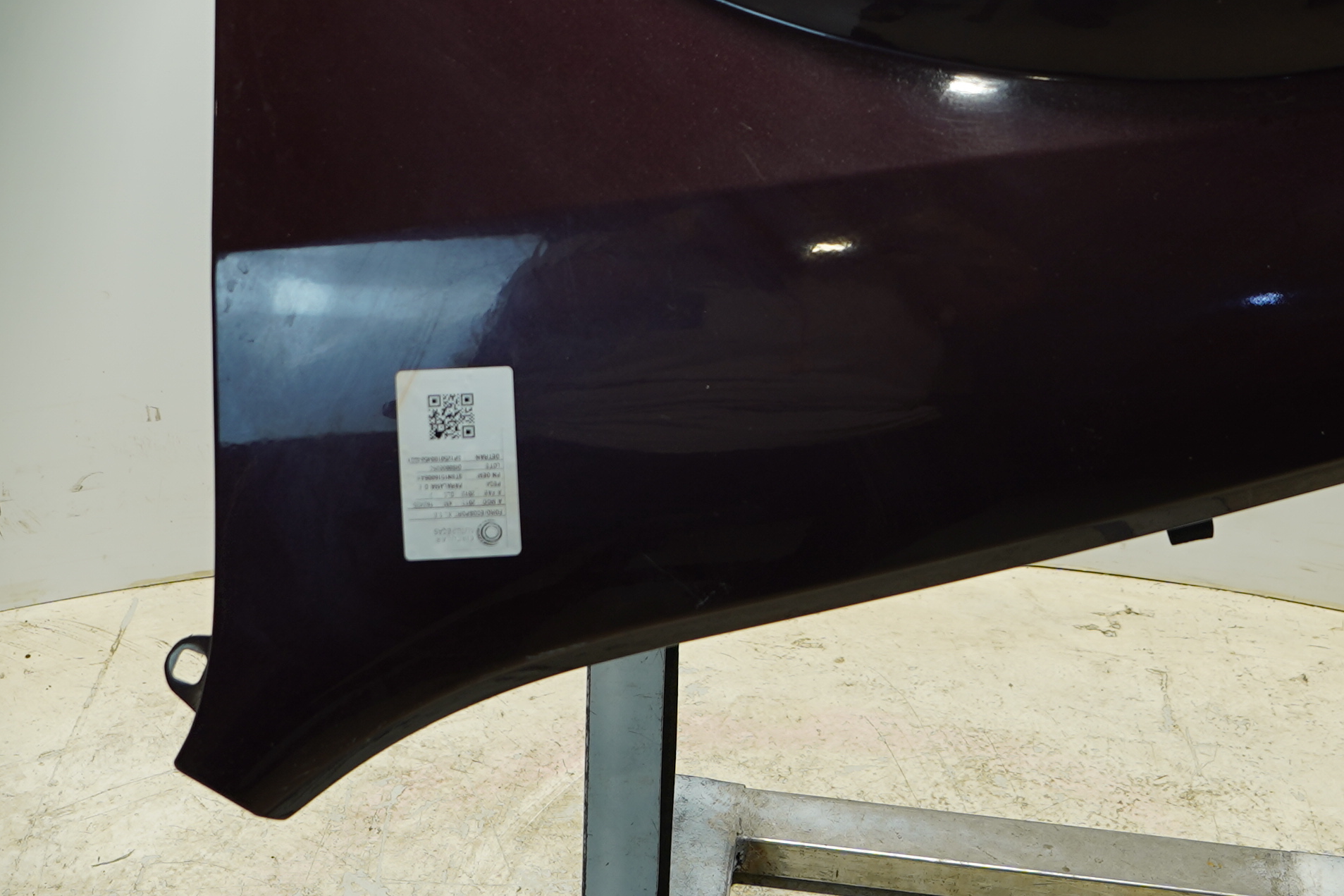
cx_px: 931
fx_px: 2389
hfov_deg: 31.1
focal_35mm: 64
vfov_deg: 20.5
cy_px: -3
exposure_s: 1/60
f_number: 4
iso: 125
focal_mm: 21
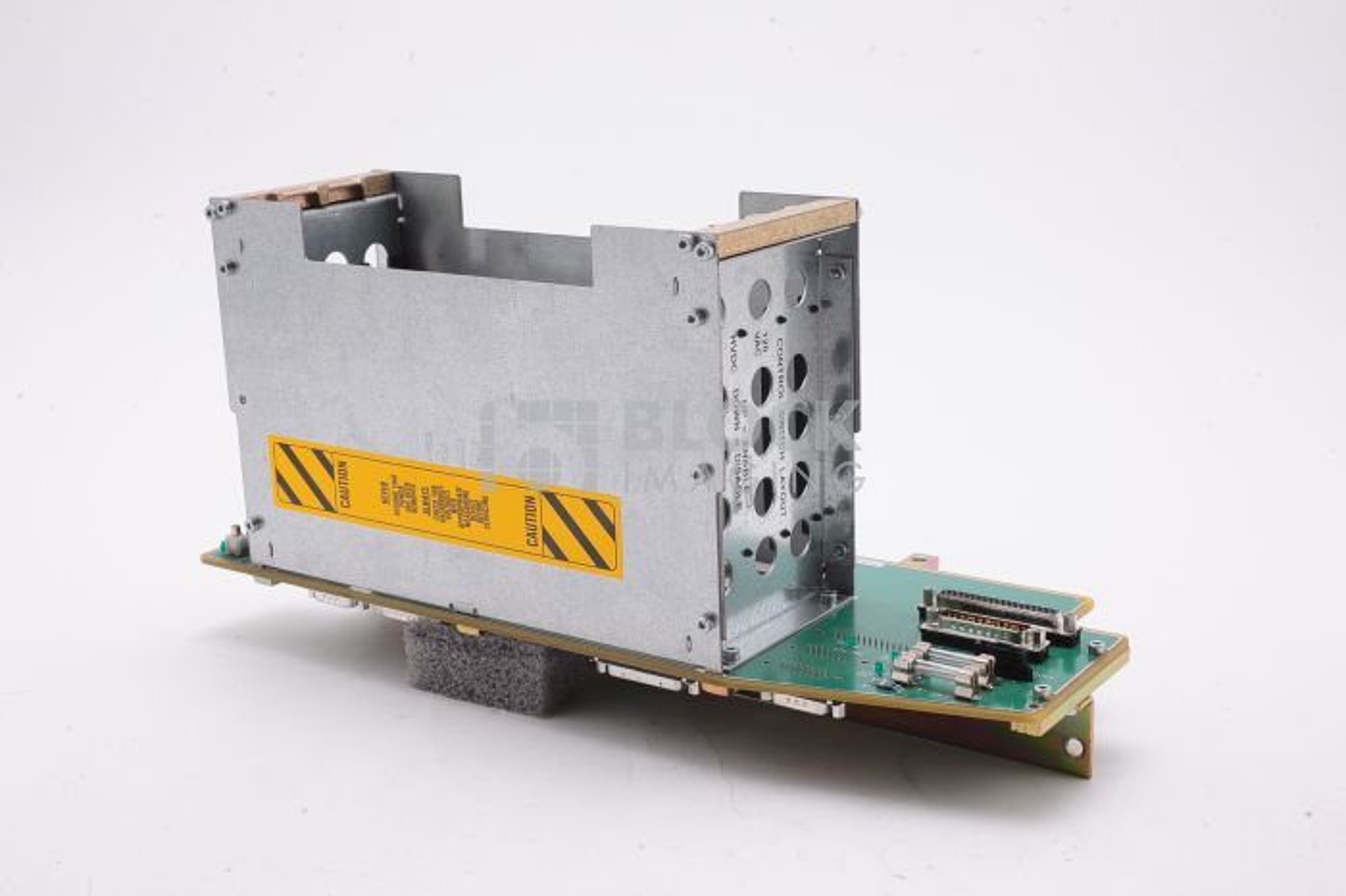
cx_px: 673
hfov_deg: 39.6
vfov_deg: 27.0
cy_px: 448
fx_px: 1868
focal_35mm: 50
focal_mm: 50
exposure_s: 1/125
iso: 320
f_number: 14
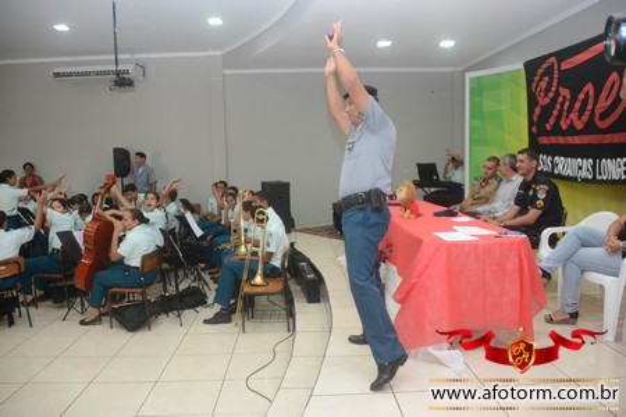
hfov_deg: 61.9
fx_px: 522
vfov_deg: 43.6
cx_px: 313
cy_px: 208
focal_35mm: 30
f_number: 3.5
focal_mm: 20
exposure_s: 1/125
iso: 1600
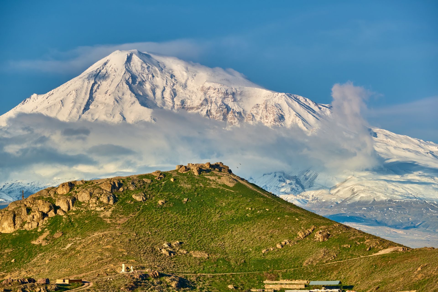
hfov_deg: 13.4
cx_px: 219
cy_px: 146
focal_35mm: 153
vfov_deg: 9.0
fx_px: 1861
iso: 400
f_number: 5.6
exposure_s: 1/550
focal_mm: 102.2
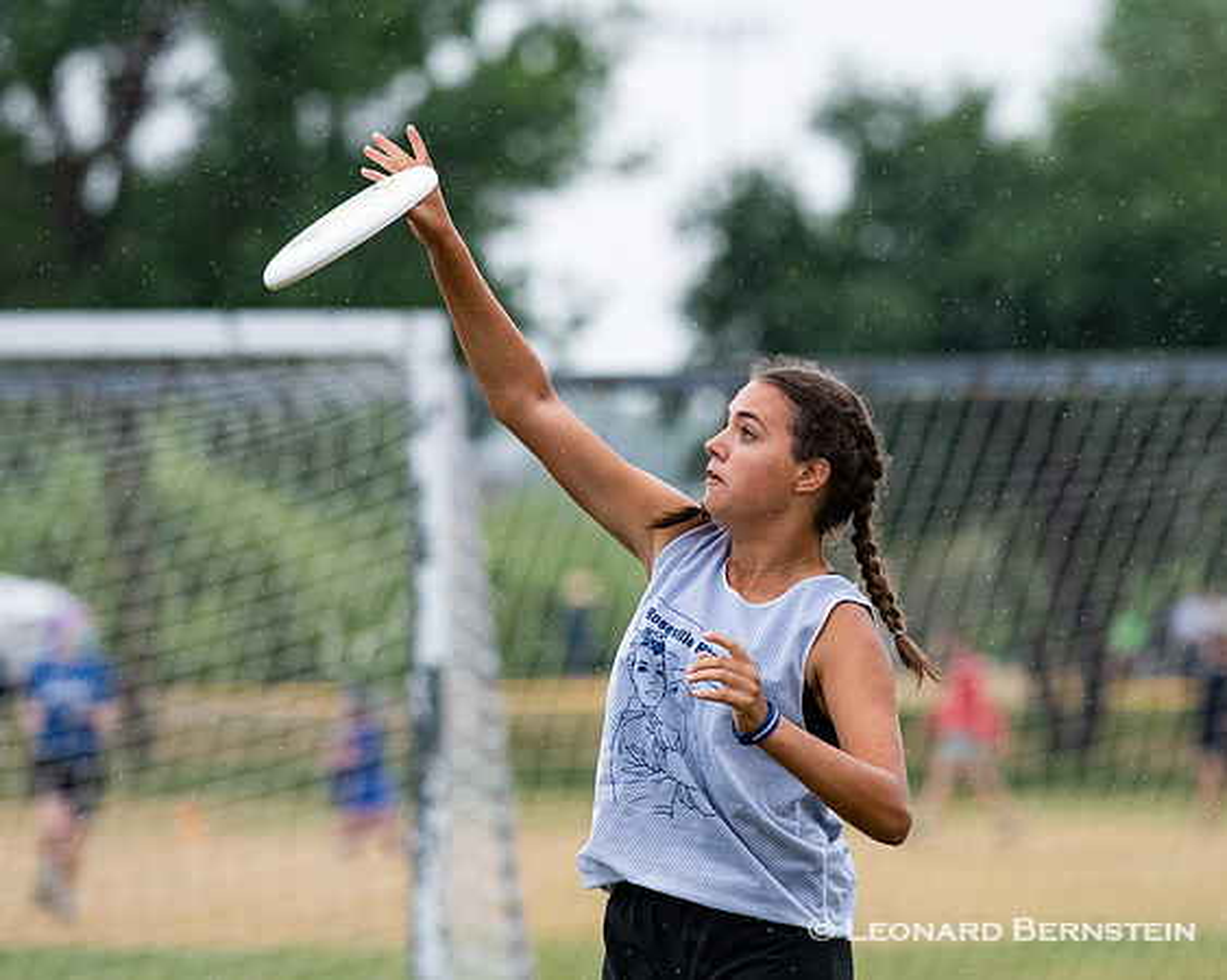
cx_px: 670
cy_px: 450
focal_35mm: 548
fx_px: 19896
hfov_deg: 3.5
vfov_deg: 2.8
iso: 1600
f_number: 5.6
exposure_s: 1/2000
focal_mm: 300
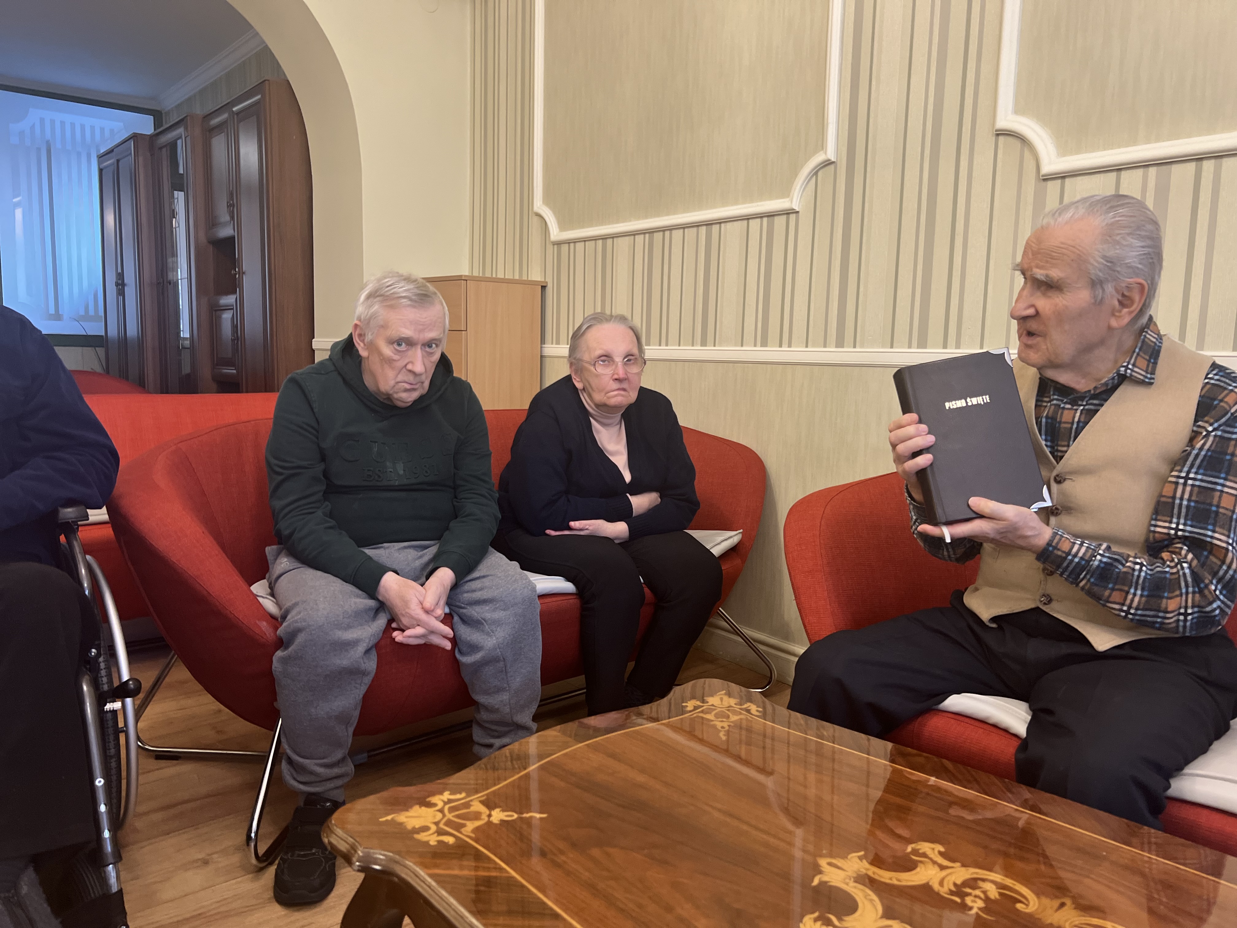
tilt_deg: -7.2
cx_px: 618
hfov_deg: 67.3
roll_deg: -1.7
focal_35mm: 26
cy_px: 464
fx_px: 929
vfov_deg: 53.1
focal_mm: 5.7
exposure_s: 1/50
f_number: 1.5
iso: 250
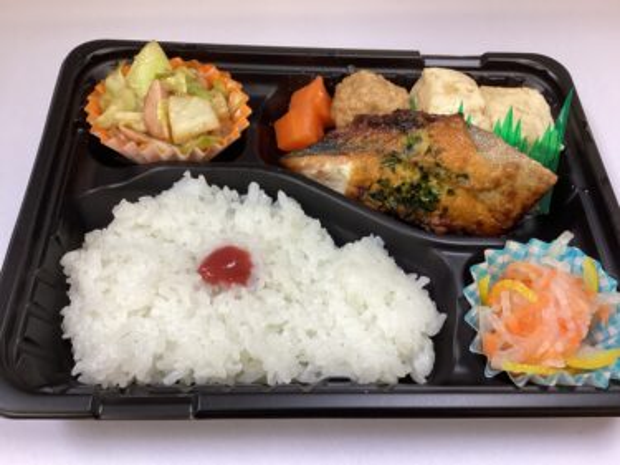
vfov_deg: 45.4
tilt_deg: -58.2
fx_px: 555
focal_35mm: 31
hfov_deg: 58.4
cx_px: 310
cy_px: 232
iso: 125
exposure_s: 1/60
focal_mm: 3.3
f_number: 2.4
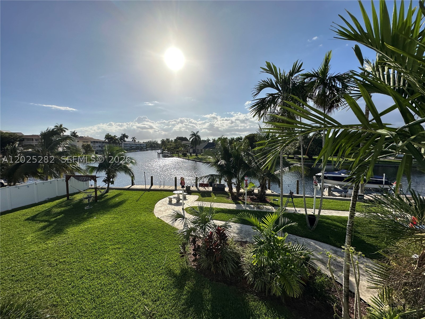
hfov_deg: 102.1
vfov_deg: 85.7
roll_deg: +0.3
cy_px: 160
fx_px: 172
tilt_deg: -5.2
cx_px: 212
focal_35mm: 14
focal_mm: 2.22
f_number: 2.2
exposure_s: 1/5814
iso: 50
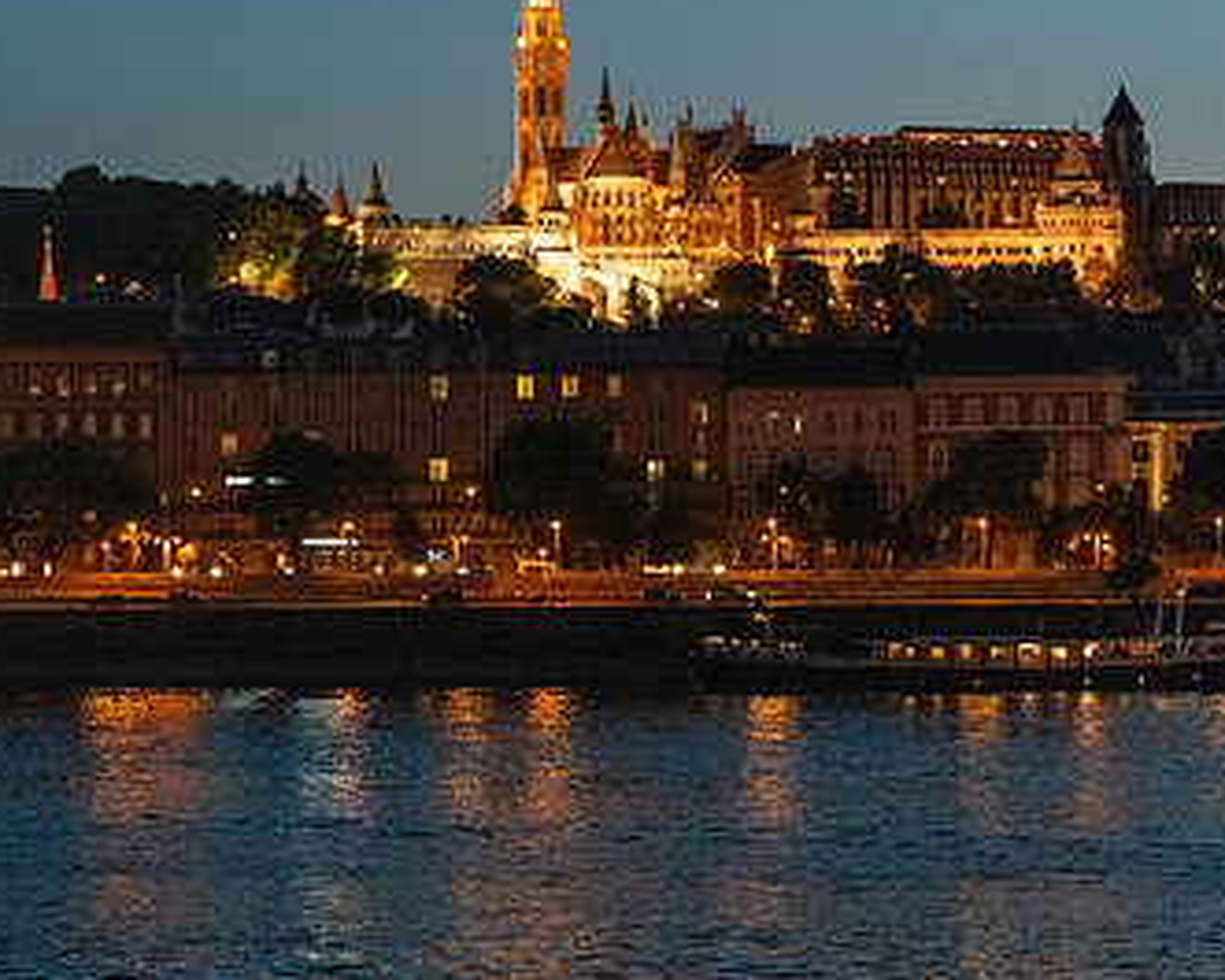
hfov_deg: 16.6
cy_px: 338
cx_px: 992
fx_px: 4171
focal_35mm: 115
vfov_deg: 13.4
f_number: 4
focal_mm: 70
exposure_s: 1/160
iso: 5600
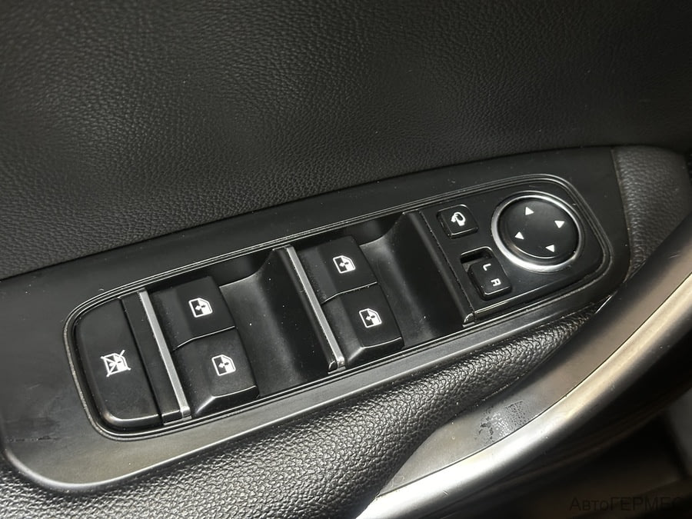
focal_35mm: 48
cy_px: 260
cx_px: 346
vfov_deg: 30.3
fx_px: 960
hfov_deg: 39.7
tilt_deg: -52.9
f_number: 1.78
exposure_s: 1/25
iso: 640
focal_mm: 6.86
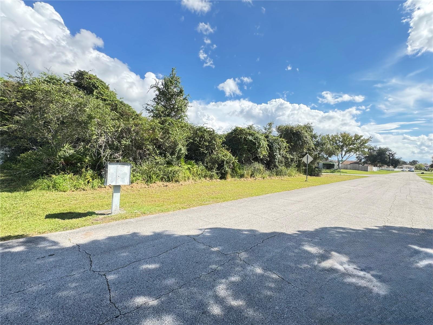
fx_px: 175
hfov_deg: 102.1
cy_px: 162
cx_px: 216
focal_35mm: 14
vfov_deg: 85.7
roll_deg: -2.1
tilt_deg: -1.2
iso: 40
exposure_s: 1/392
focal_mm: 2.22
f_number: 2.2
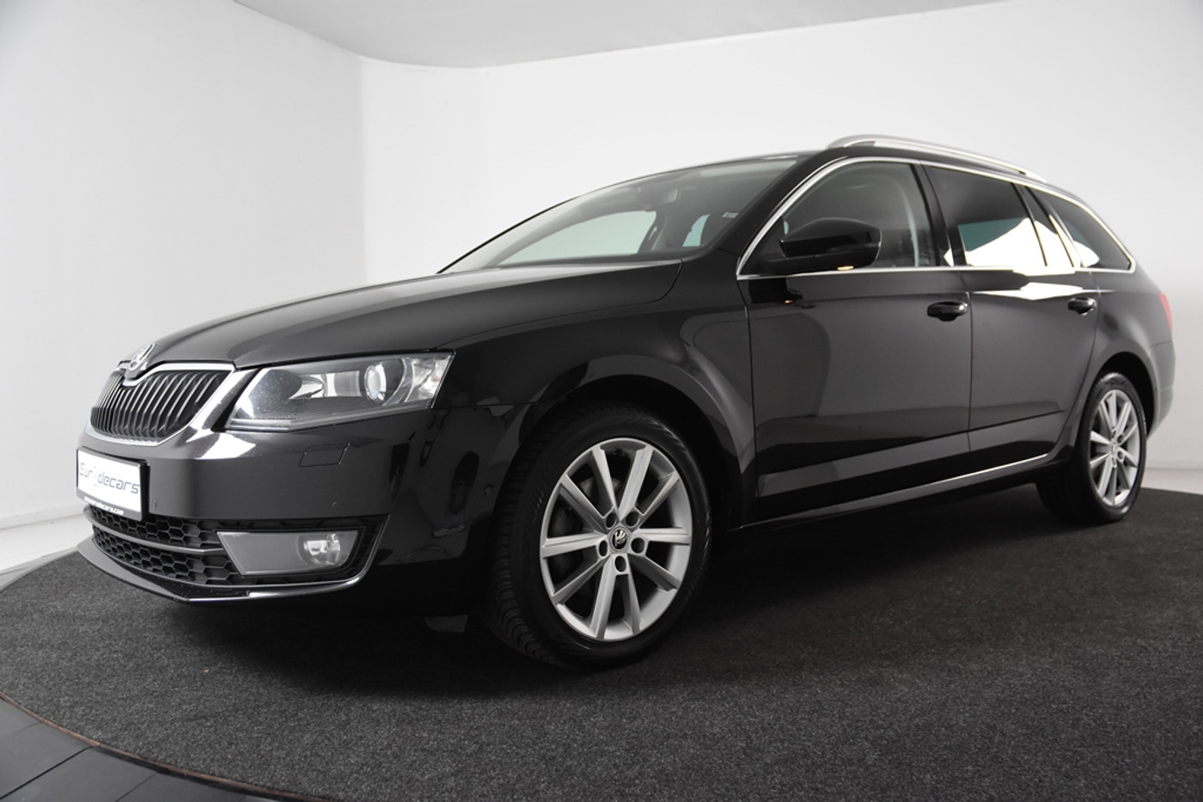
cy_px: 401
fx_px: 1103
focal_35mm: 33
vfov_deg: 40.0
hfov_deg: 57.2
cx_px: 602
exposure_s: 1/60
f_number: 4
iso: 1600
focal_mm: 22
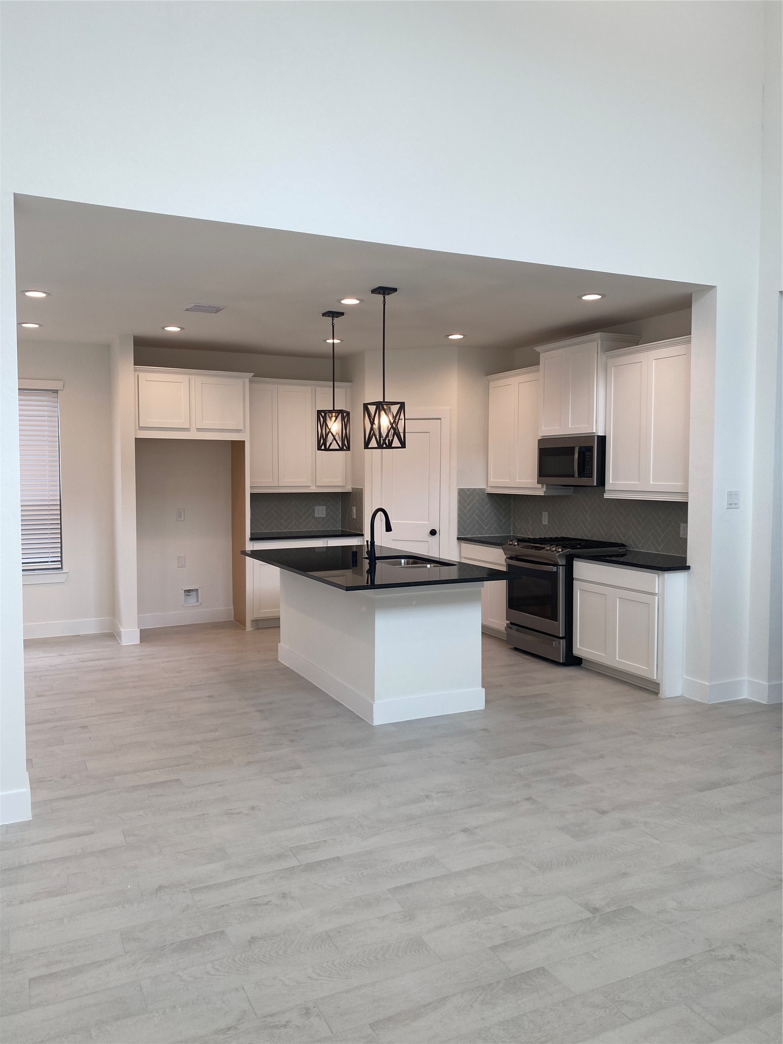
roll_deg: -0.6
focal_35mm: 26
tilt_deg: -2.8
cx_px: 392
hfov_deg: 53.1
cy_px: 522
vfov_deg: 67.3
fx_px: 784
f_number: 1.8
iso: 32
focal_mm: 4.25
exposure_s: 1/131
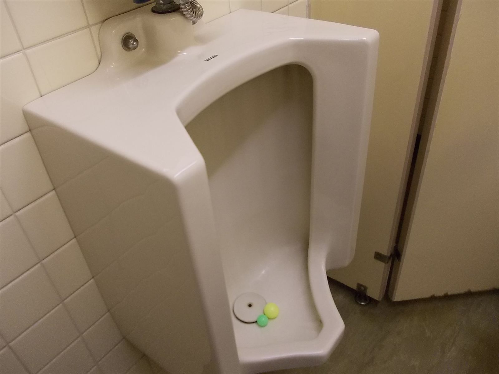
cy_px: 187
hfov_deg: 63.4
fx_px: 404
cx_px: 250
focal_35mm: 28
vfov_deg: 49.7
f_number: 2.7
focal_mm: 4
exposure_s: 1/30
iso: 200
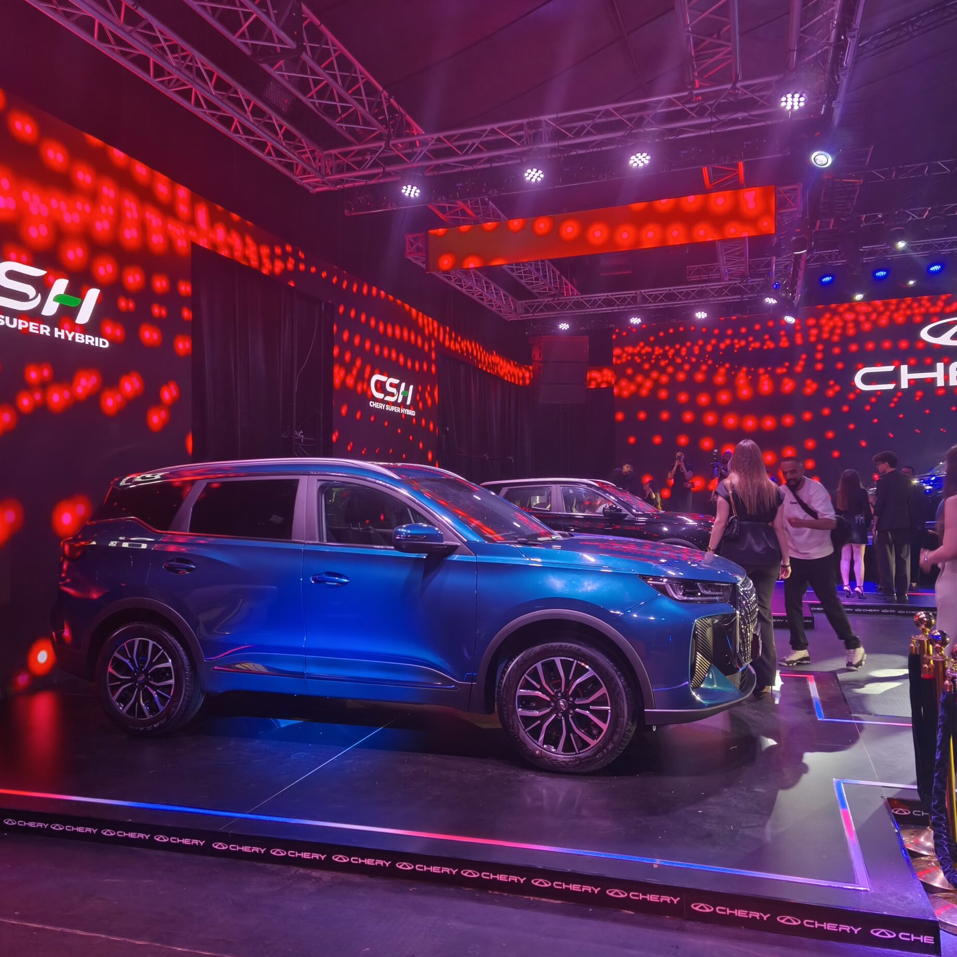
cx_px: 479
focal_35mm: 28
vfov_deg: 57.3
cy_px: 491
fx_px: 876
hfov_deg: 57.3
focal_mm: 5.35
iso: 640
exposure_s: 1/40
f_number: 1.7
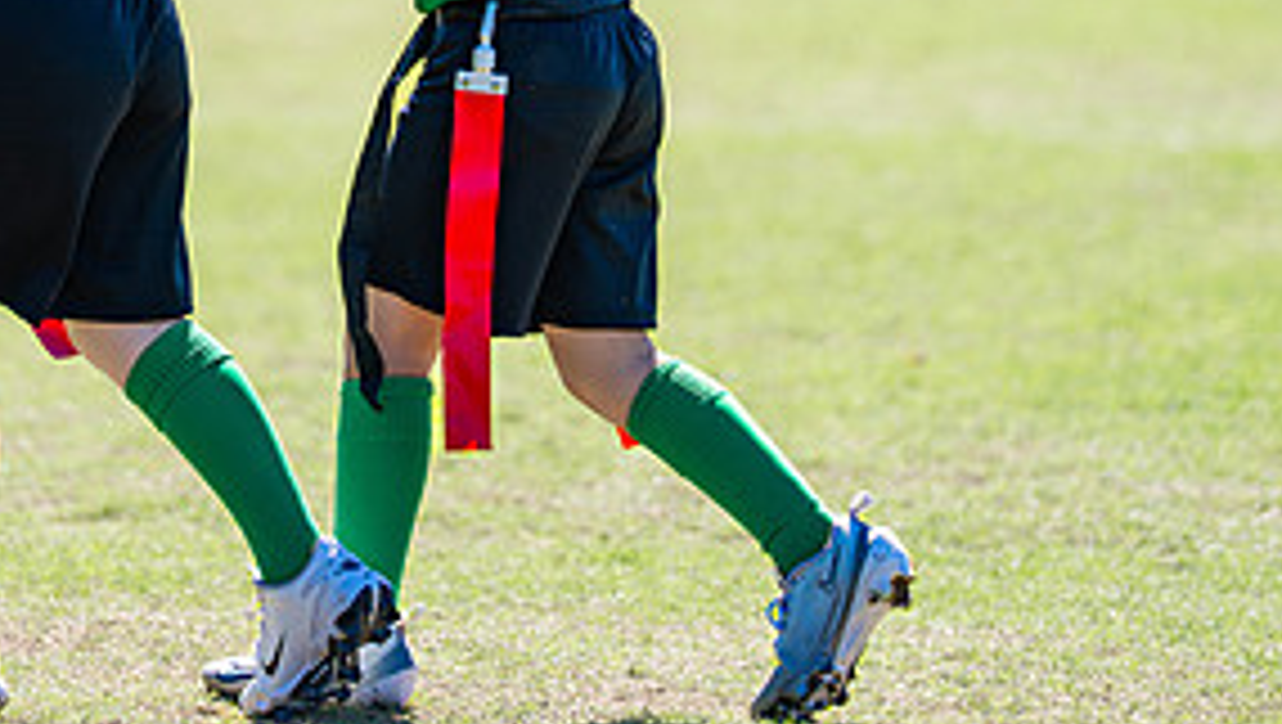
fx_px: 16130
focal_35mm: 474
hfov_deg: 4.5
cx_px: 313
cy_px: -160
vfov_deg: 2.6
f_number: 2.8
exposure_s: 1/1600
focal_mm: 194
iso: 200
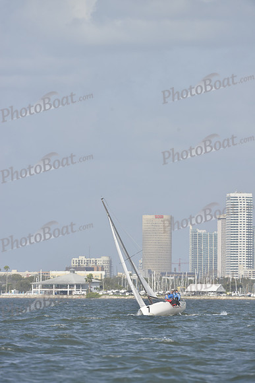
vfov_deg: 5.2
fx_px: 4247
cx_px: 128
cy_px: 192
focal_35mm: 400
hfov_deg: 3.4
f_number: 9
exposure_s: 1/1250
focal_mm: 400
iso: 400
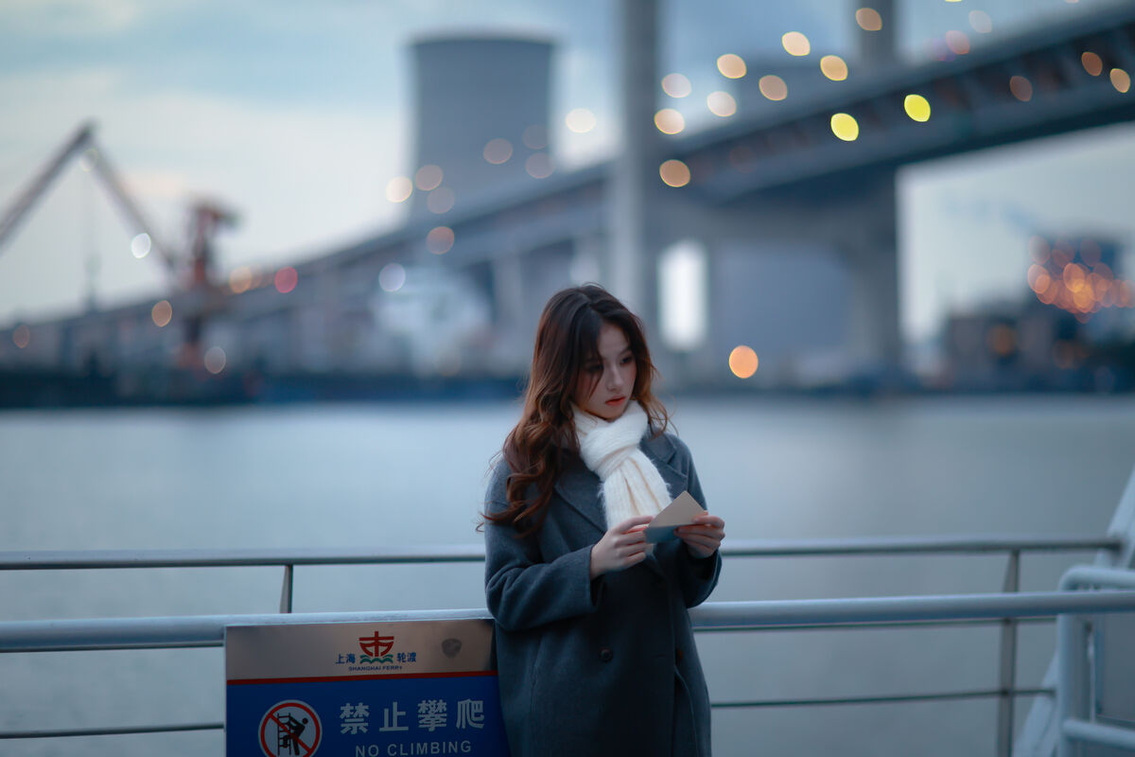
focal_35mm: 85
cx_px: 568
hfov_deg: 23.9
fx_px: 2680
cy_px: 378
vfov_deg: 16.1
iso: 1000
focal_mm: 85
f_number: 1.2
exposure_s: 1/250
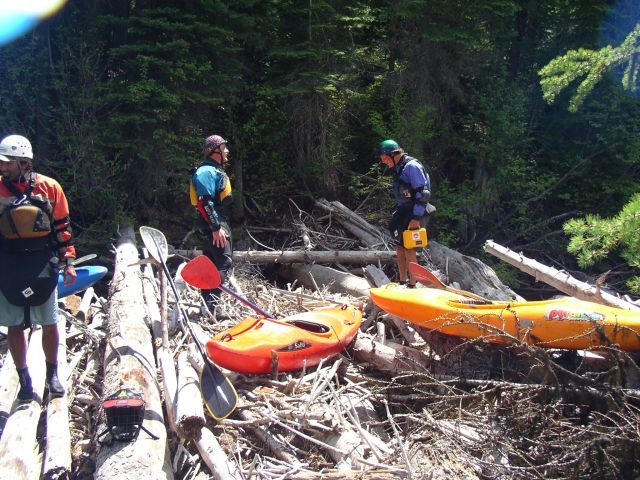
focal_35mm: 37
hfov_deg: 50.1
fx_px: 684
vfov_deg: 38.7
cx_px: 320
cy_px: 240
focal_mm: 5.7
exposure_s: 1/320
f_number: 2.8
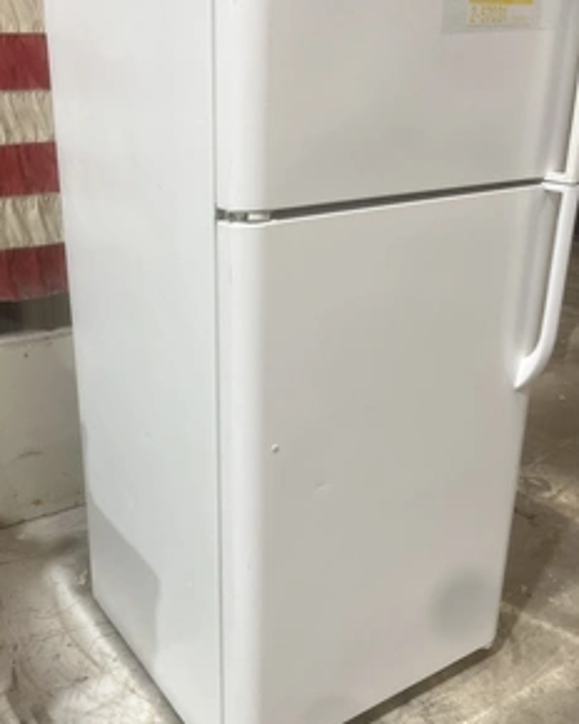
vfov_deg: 51.5
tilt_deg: -19.1
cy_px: 364
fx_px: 750
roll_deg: +1.7
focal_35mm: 35
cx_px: 205
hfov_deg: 41.8
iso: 125
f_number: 1.6
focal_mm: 5.1
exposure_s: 1/120
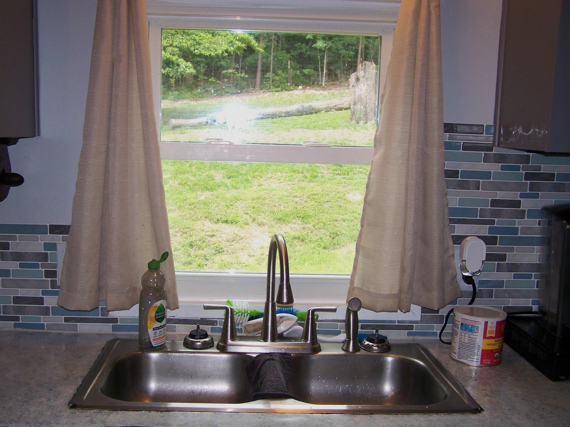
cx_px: 264
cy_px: 225
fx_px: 675
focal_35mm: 41
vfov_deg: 35.1
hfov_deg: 45.7
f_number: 2.8
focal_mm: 6.3
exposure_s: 1/100
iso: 160
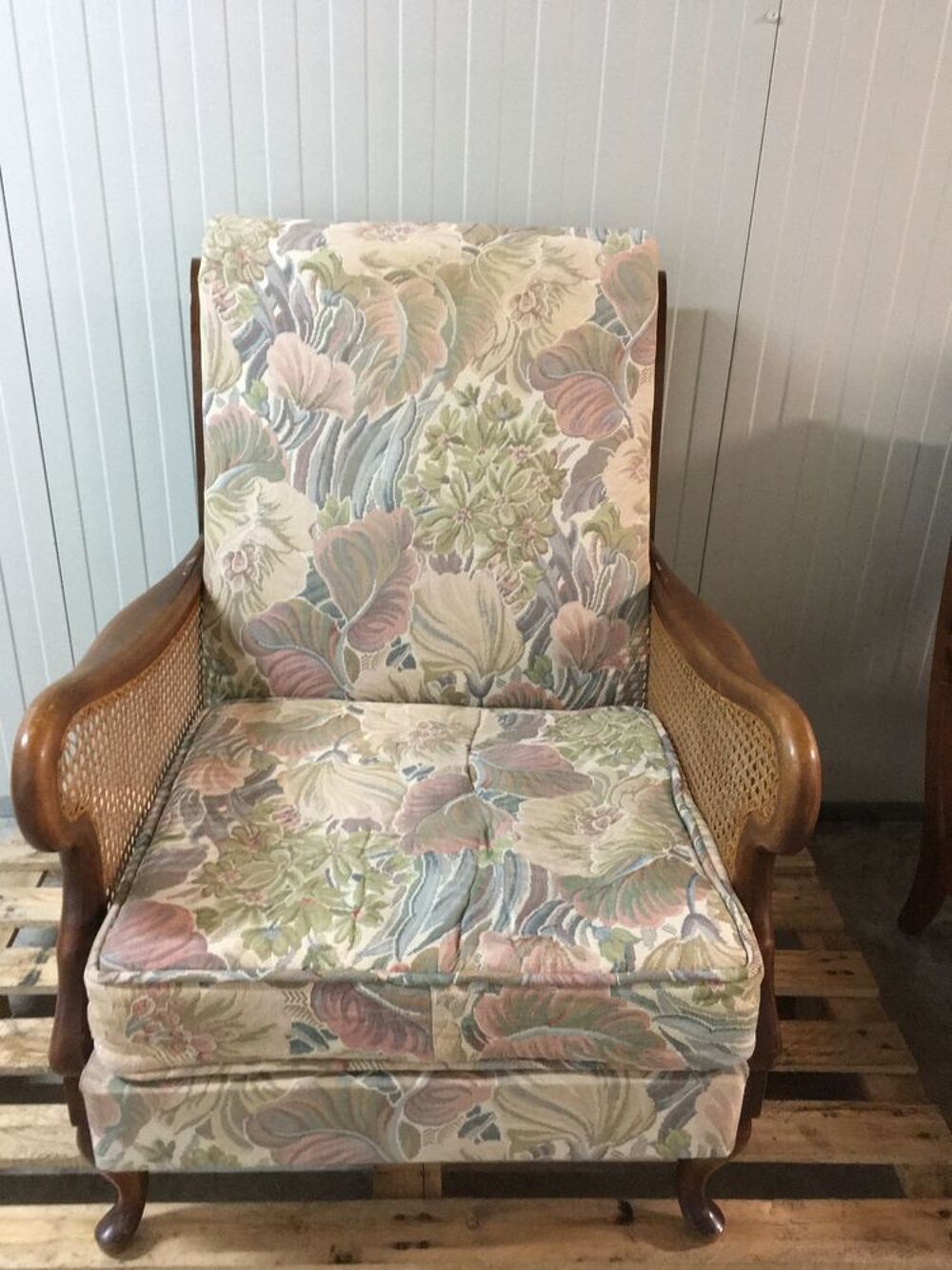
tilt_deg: -26.6
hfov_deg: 48.2
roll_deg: -2.2
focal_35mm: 29
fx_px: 1063
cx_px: 476
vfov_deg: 61.7
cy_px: 635
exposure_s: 1/17
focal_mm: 4.15
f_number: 2.2
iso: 320
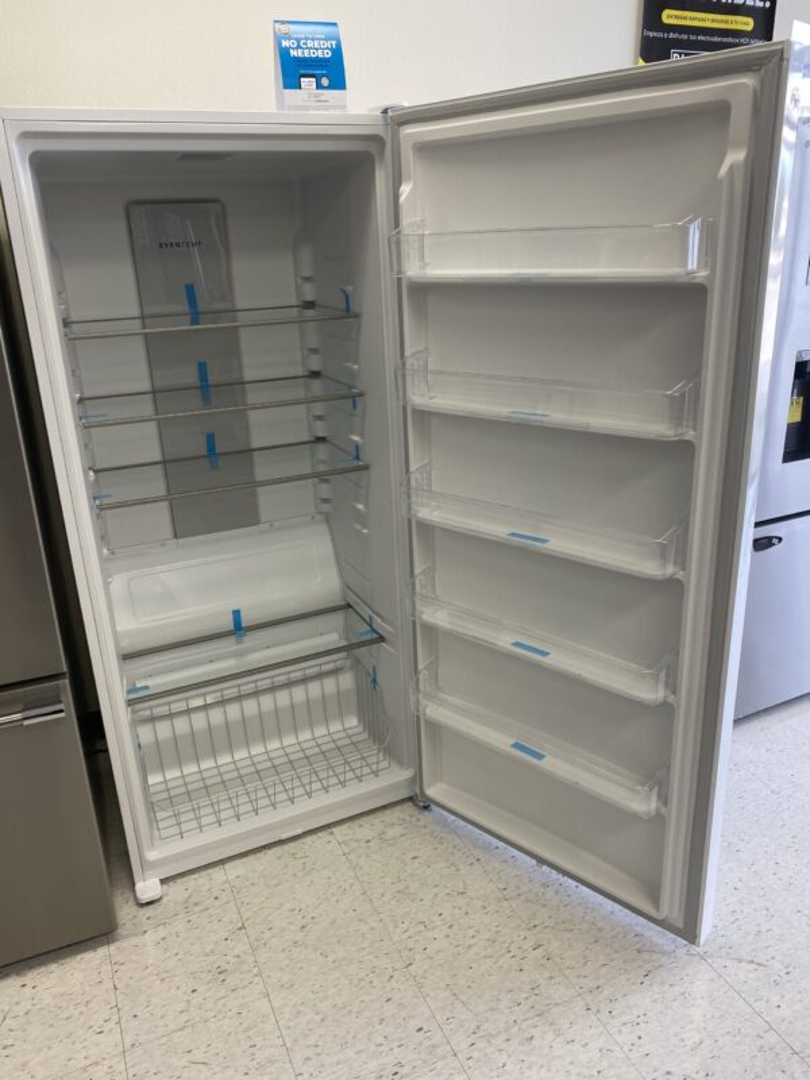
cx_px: 405
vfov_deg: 67.3
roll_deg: +1.8
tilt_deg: -18.8
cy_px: 540
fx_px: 811
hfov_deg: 53.1
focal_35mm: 26
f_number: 1.8
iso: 40
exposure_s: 1/66
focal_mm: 4.25
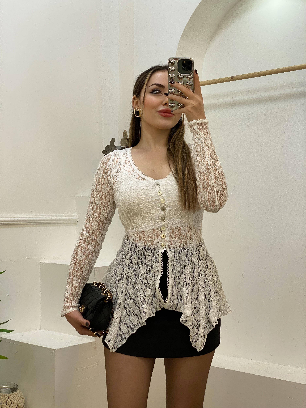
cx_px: 153
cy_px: 204
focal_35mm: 52
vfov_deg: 36.8
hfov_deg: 28.0
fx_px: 613
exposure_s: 1/100
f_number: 2
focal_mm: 6
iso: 50
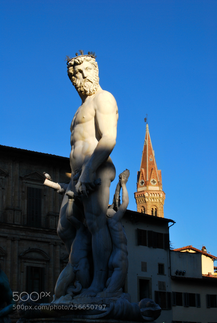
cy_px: 162
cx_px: 108
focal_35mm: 82
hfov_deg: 16.6
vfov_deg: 24.6
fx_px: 744
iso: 100
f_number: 25
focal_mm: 55
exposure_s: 1/30
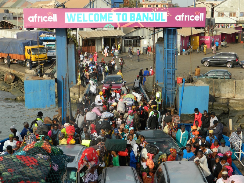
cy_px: 92
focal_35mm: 57
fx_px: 402
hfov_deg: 33.8
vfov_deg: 25.7
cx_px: 122
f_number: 3.8
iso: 80
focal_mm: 10.2
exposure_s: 1/400
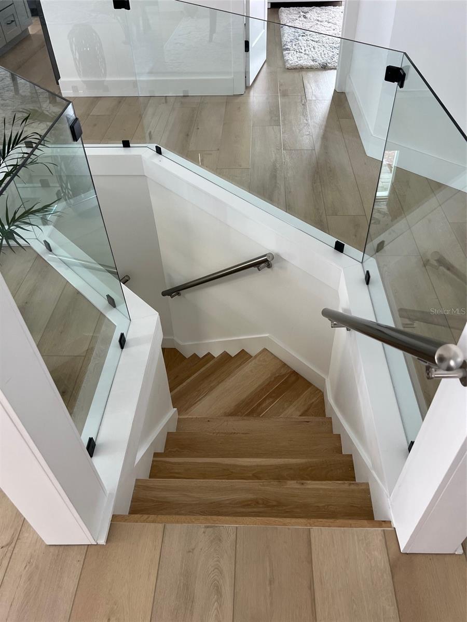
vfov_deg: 67.3
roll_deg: +3.5
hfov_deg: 53.1
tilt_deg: -42.9
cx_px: 234
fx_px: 468
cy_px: 311
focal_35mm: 26
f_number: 1.5
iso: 125
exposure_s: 1/120
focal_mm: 5.7
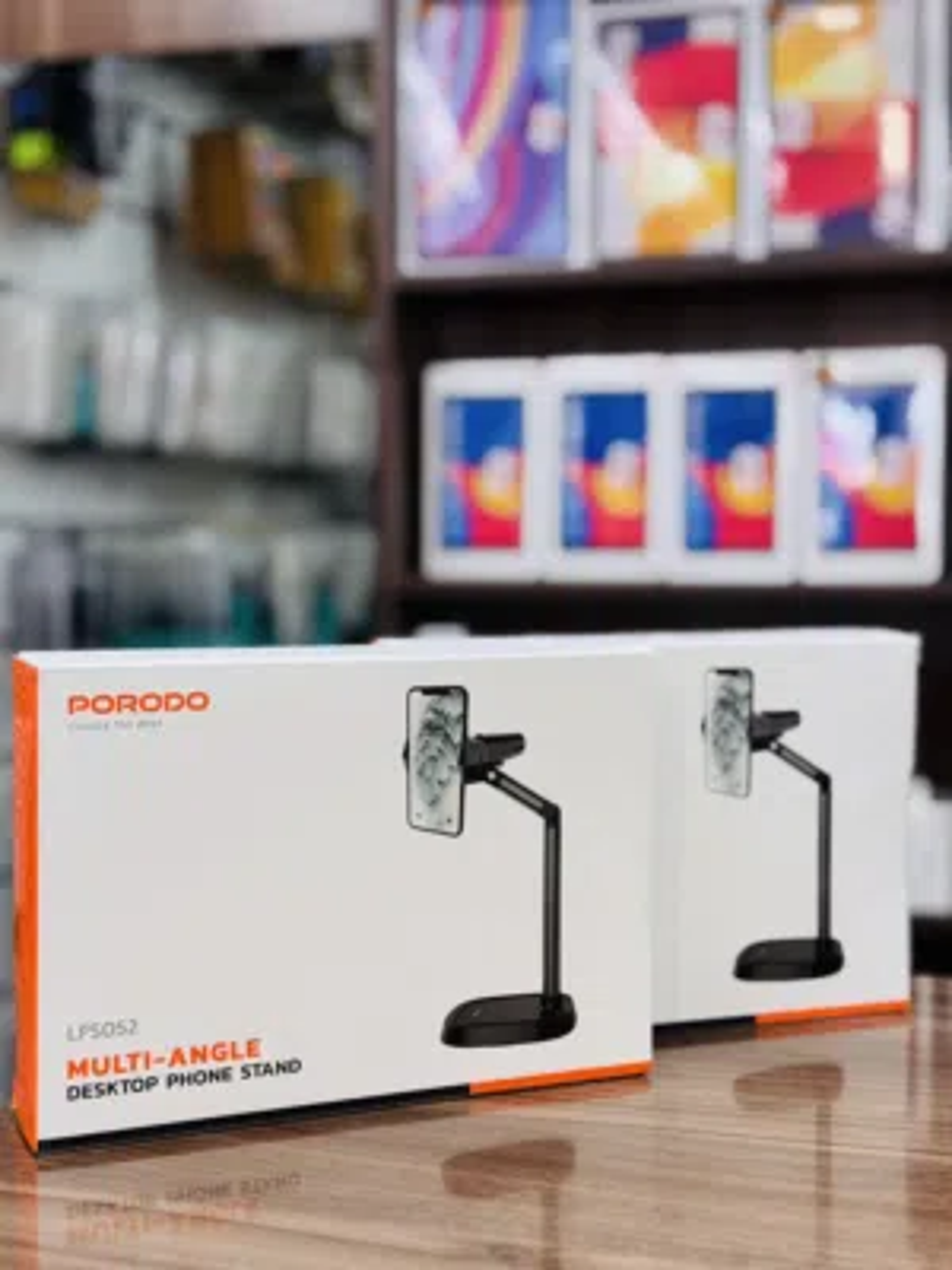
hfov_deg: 30.3
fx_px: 1760
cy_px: 635
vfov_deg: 39.7
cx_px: 476
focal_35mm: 48
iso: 50
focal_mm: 6.76
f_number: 1.78
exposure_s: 1/100
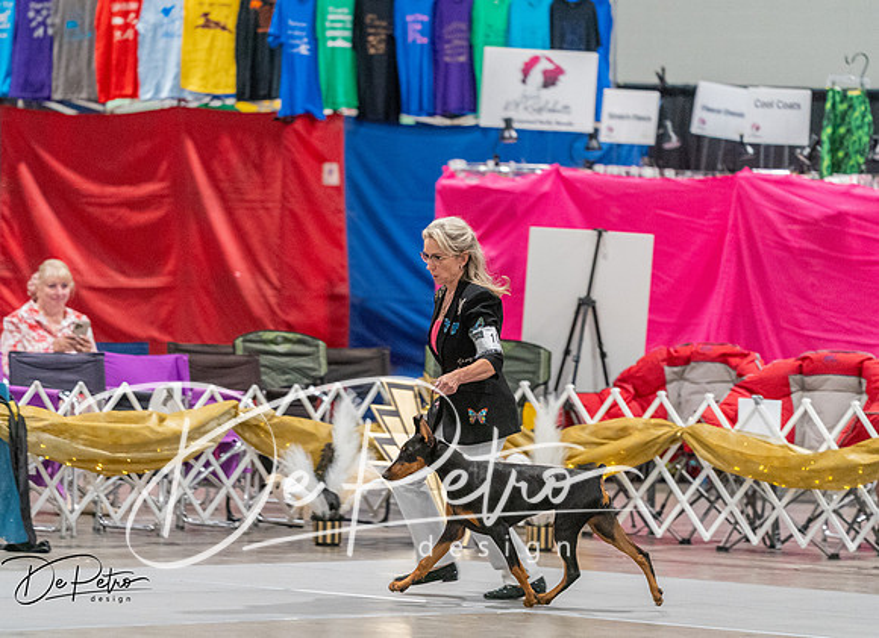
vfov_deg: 5.8
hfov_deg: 8.0
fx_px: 6317
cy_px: 285
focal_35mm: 252
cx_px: 400
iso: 6400
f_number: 2.8
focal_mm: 200
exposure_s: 1/250
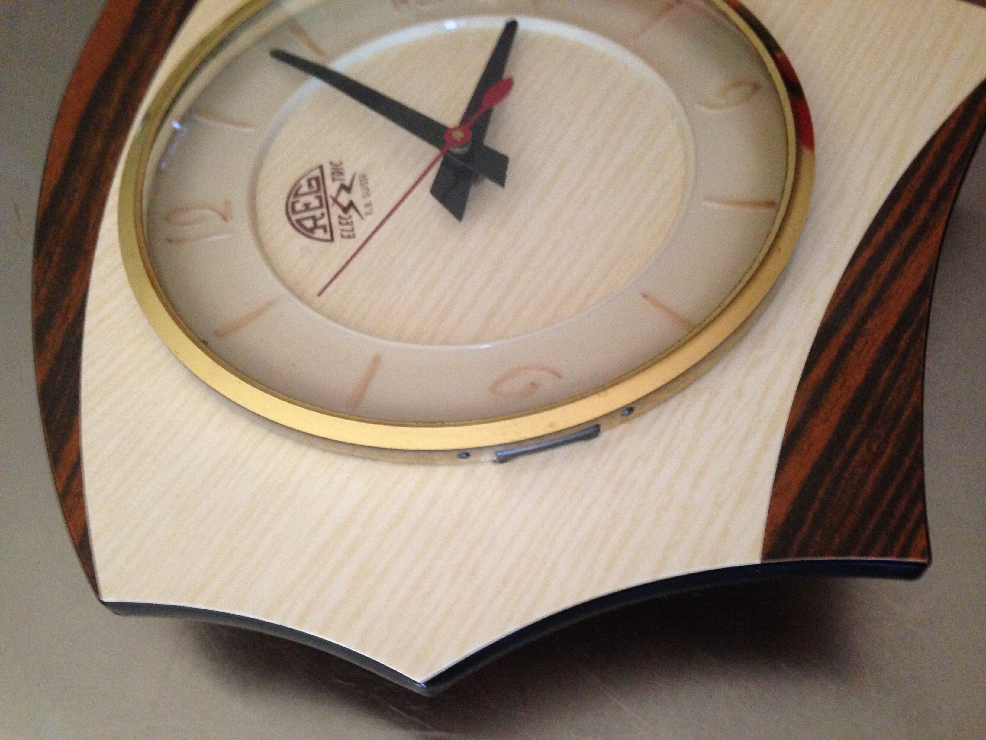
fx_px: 940
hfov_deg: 55.4
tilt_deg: -56.8
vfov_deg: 42.9
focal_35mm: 33
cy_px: 370
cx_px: 493
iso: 400
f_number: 2.4
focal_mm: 4.12
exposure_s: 1/20
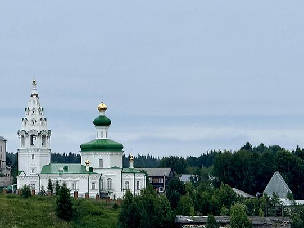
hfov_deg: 7.4
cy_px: 121
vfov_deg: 5.6
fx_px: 2337
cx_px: 65
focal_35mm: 266
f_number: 2.8
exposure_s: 1/1513
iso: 50
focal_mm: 15.66
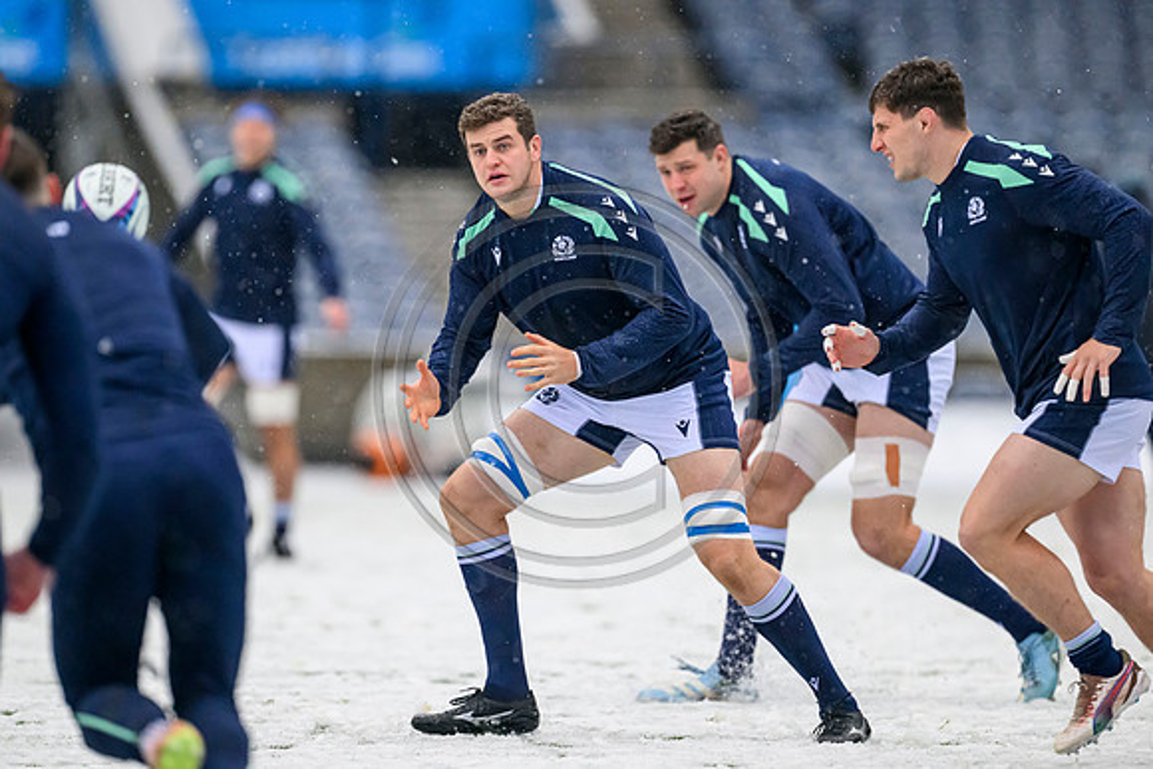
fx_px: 12814
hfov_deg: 5.2
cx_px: 576
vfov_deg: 3.4
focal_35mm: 400
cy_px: 384
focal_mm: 400
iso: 8000
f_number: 3.5
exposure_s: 1/1600
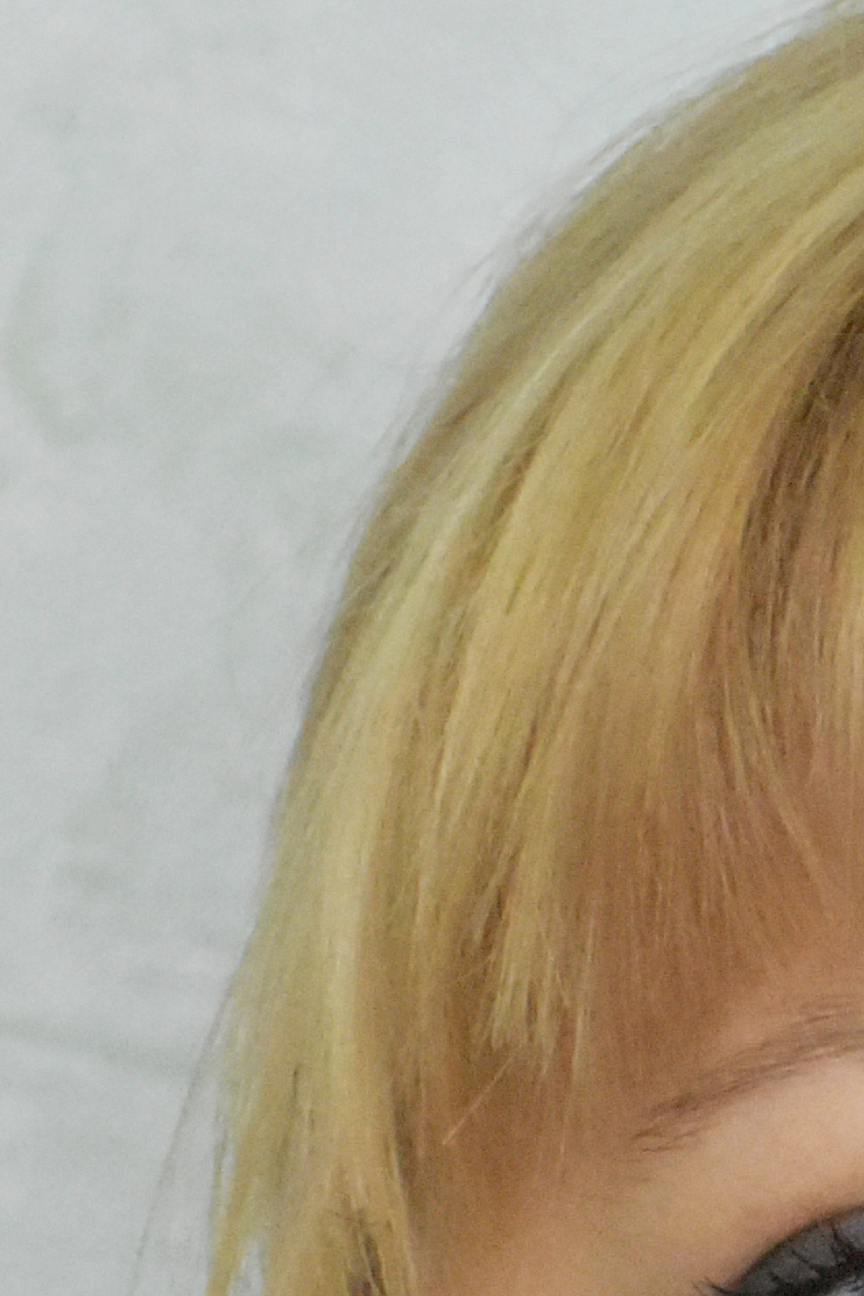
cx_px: 1315
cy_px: 2560
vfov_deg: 4.7
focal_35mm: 431
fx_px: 15519
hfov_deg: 3.2
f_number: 5
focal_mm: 60
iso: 5000
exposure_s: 1/125
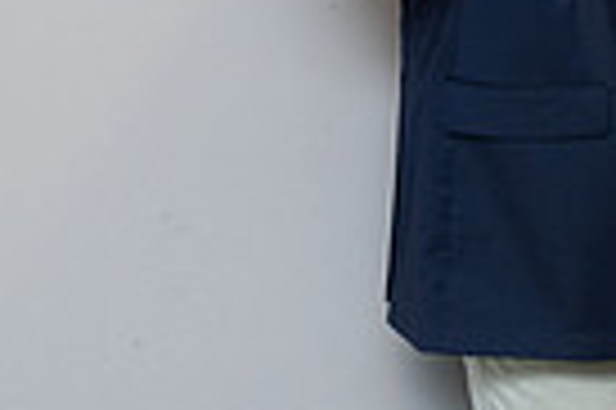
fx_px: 2786
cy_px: 16
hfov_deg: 10.8
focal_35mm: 163
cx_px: 1458
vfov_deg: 8.4
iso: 1000
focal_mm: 33.5
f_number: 5
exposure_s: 1/125
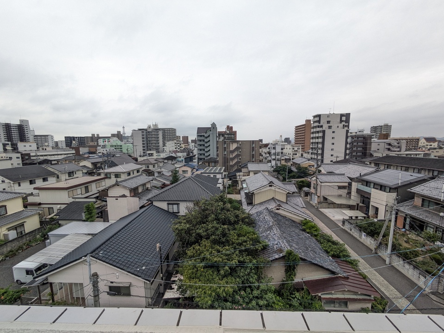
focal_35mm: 14
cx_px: 222
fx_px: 180
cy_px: 166
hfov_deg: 102.1
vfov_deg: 85.7
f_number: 2.2
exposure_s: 1/120
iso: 56
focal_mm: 1.83
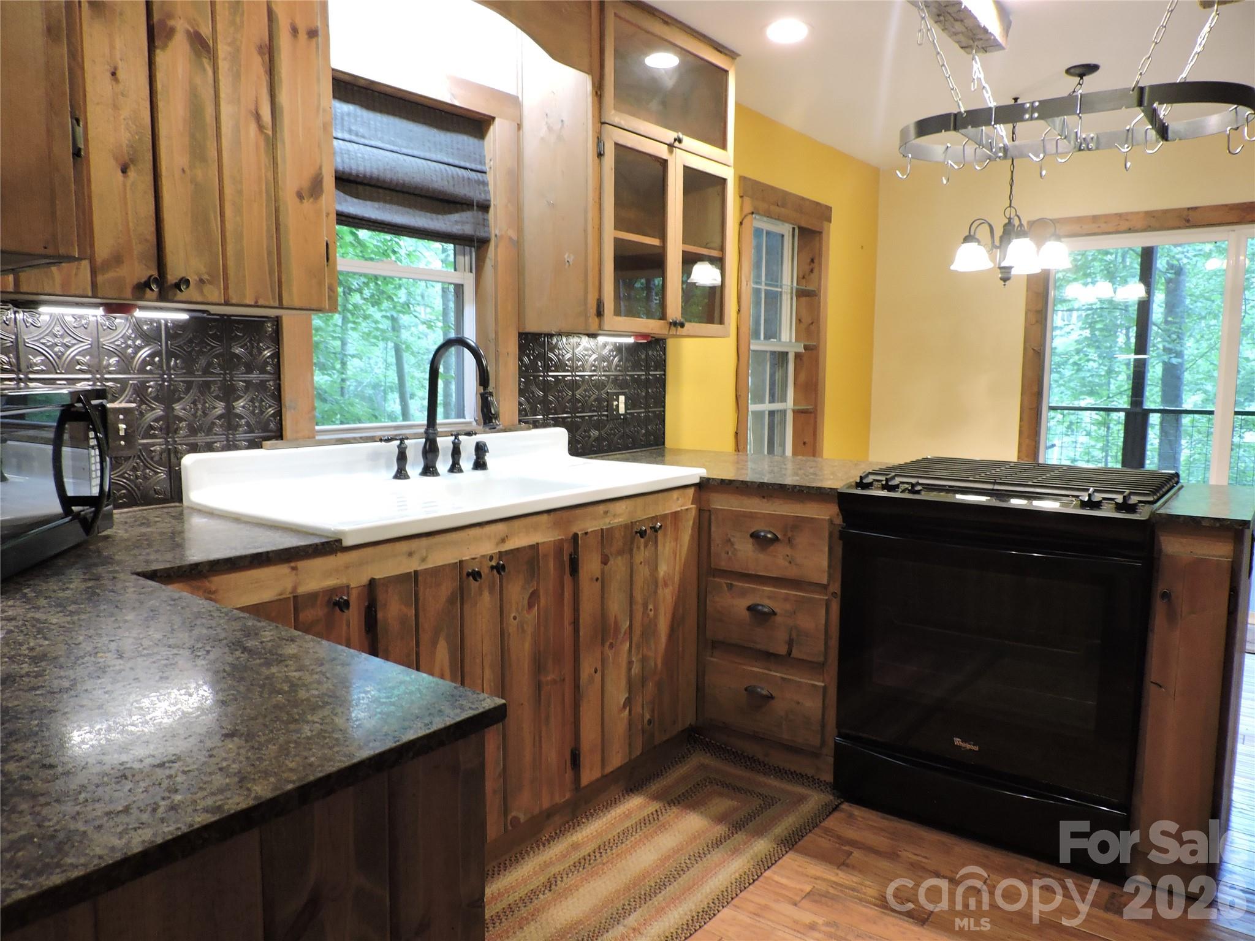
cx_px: 628
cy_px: 470
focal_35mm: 24
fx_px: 870
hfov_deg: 71.6
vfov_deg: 56.8
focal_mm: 4.3
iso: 400
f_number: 3
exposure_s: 1/15
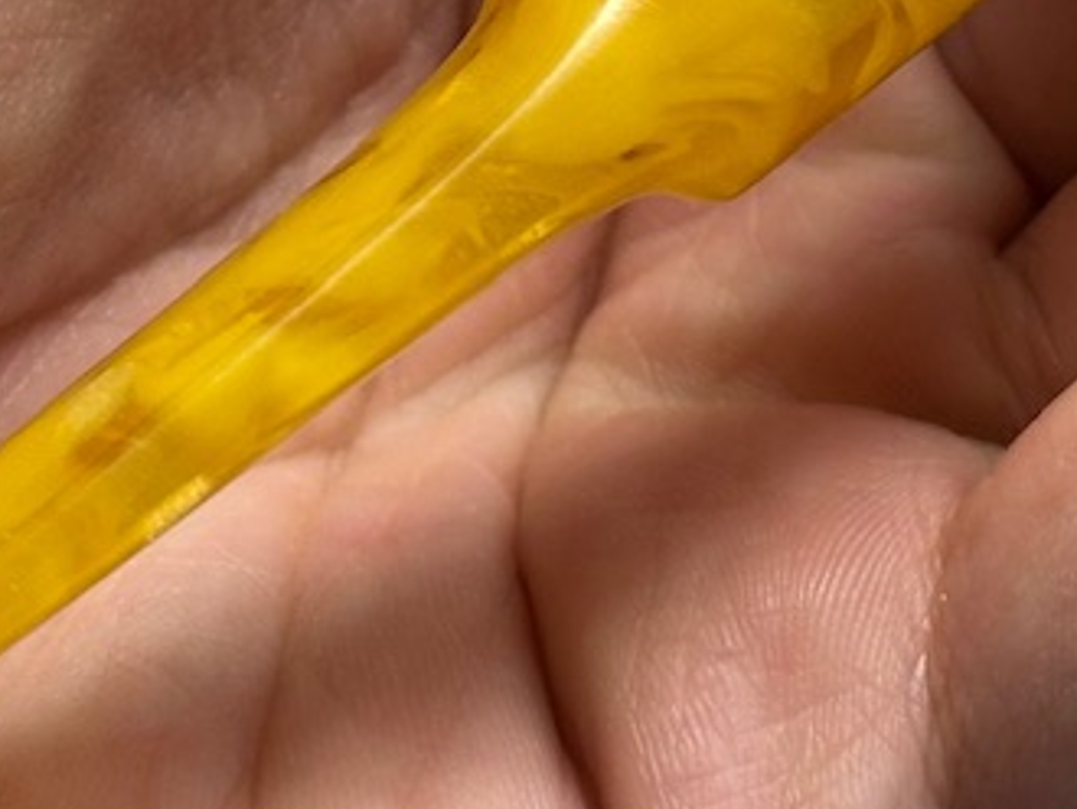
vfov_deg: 7.8
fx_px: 5791
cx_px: 894
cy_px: -395
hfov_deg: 10.6
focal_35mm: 186
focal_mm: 6.86
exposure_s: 1/118
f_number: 1.78
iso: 80
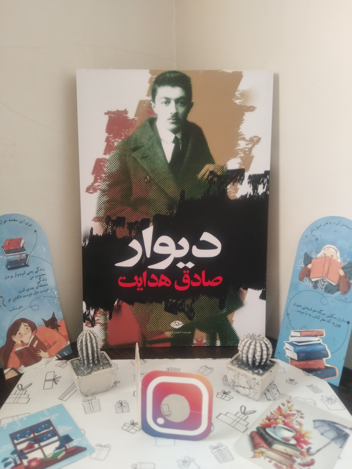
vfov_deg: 67.3
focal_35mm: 26
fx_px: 353
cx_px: 176
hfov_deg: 53.1
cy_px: 234
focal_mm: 3.59
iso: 308
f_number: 1.8
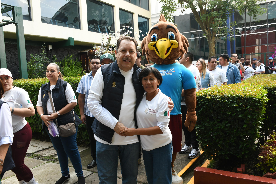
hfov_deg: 57.2
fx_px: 253
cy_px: 92
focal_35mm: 33
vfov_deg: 40.0
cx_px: 138
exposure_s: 1/100
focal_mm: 22
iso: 640
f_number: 8
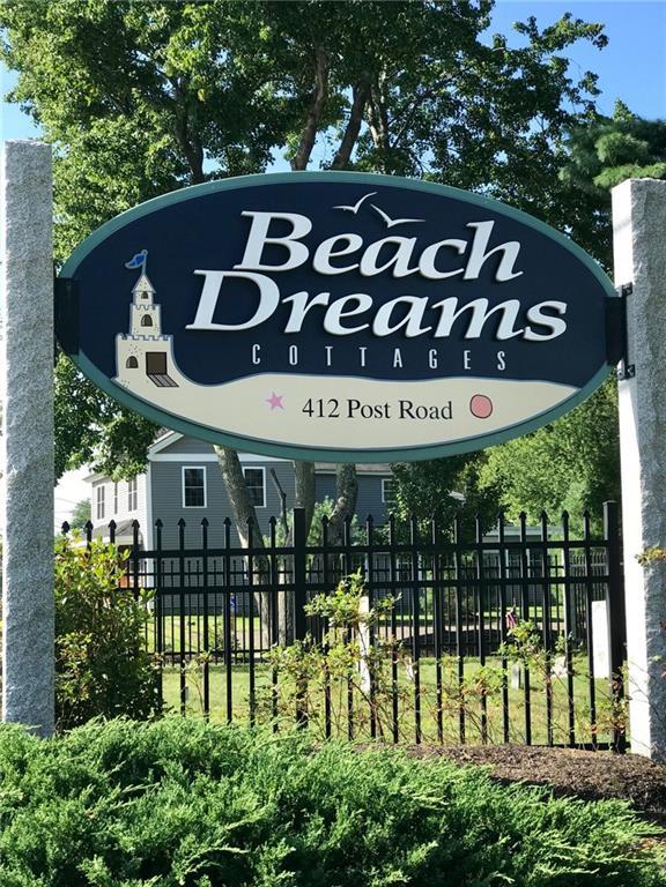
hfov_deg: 25.7
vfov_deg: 33.8
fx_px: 1462
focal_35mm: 57
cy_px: 444
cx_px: 333
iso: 20
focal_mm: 6.6
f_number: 2.8
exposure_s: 1/314
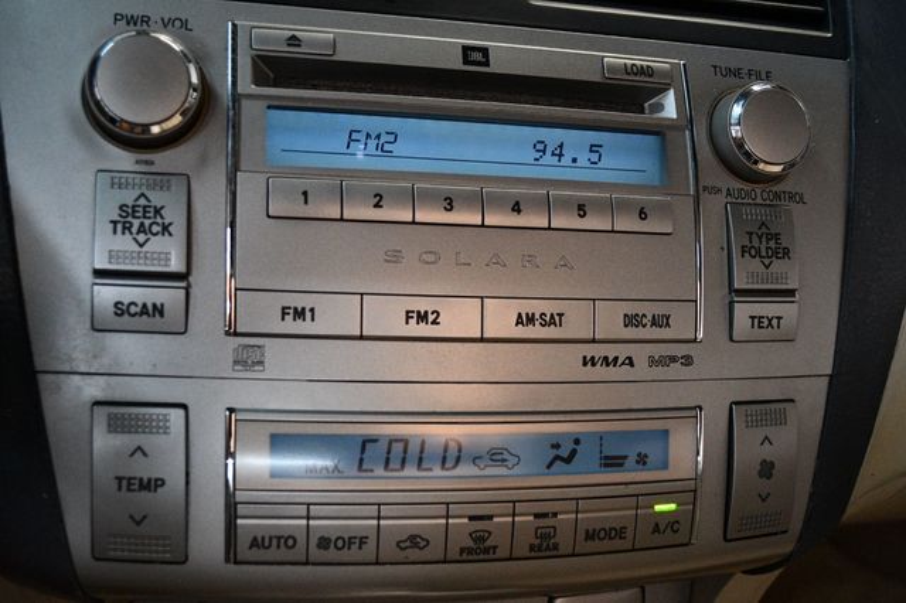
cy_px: 302
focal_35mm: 39
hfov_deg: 49.6
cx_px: 453
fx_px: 981
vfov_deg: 34.2
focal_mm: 26
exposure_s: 1/125
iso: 3200
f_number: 4.2
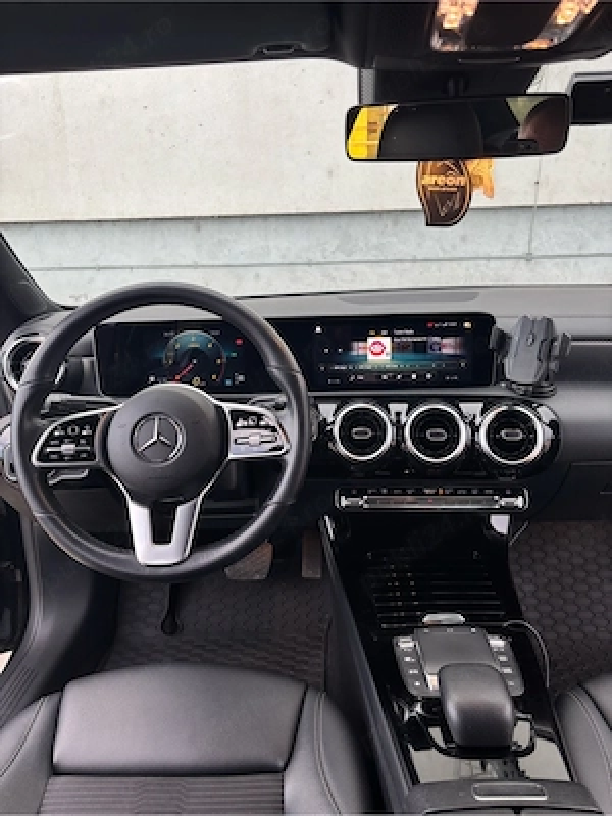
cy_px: 408
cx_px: 306
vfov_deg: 67.3
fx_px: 613
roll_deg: +0.9
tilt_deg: -16.8
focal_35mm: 26
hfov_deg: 53.1
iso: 40
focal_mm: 5.96
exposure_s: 1/121
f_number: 1.6
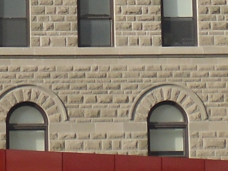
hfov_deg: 7.8
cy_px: -122
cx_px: 27
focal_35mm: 253
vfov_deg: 5.8
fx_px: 1667
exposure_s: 1/122
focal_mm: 6.3
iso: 80
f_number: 7.6
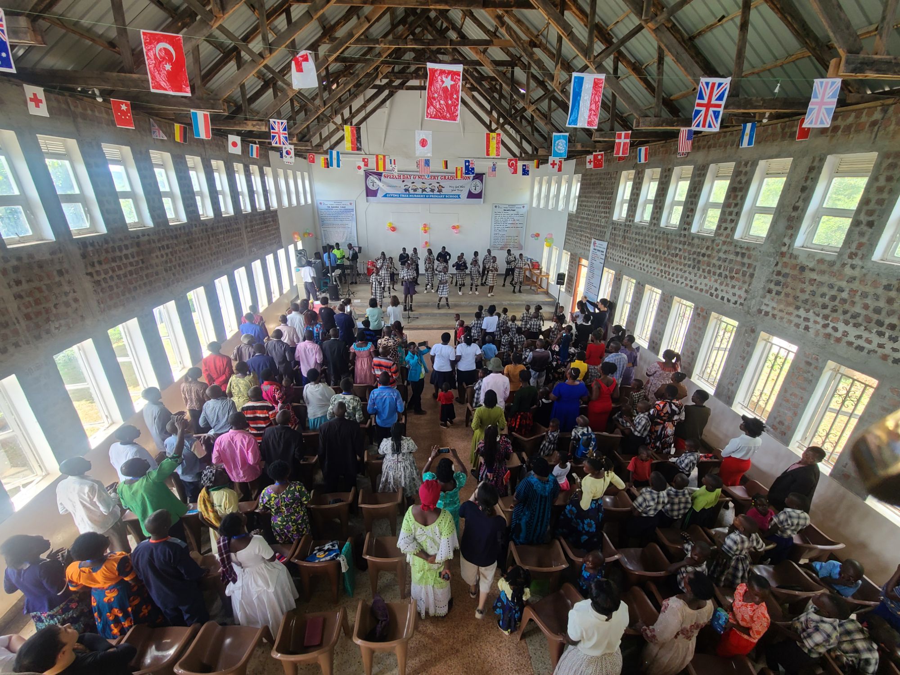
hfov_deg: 106.2
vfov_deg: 89.9
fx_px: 338
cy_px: 338
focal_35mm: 13
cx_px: 450
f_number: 2.2
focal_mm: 2.2
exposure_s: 1/60
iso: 64
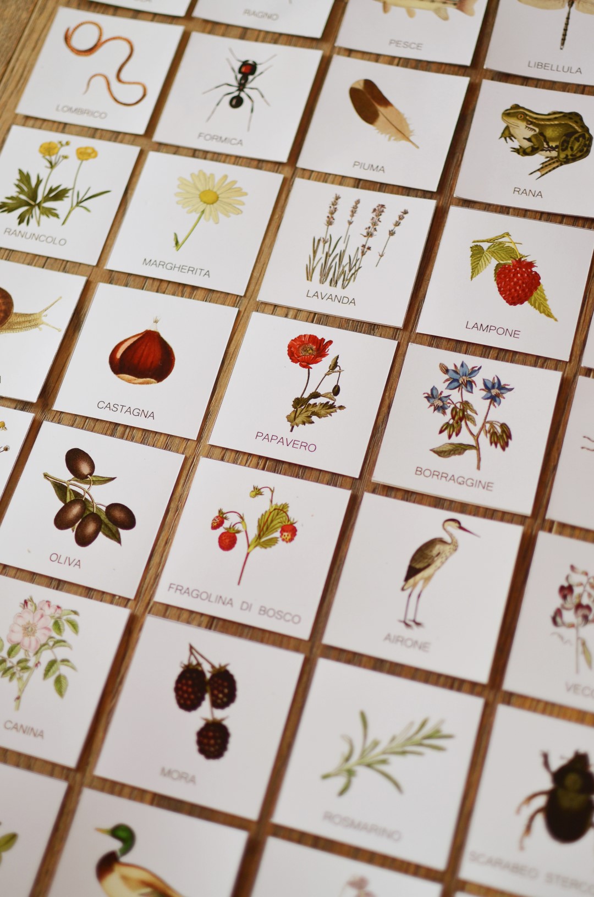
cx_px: 297
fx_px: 1305
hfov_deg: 25.6
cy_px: 448
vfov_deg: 37.9
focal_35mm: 52
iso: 280
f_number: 1.8
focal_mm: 35
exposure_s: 1/100
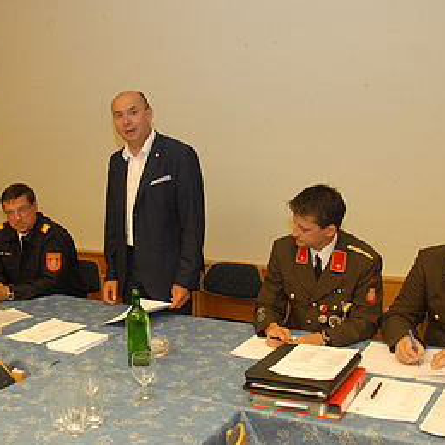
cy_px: 240
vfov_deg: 40.0
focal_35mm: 42
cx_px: 191
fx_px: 611
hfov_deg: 39.9
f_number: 4
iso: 800
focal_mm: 18
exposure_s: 1/40
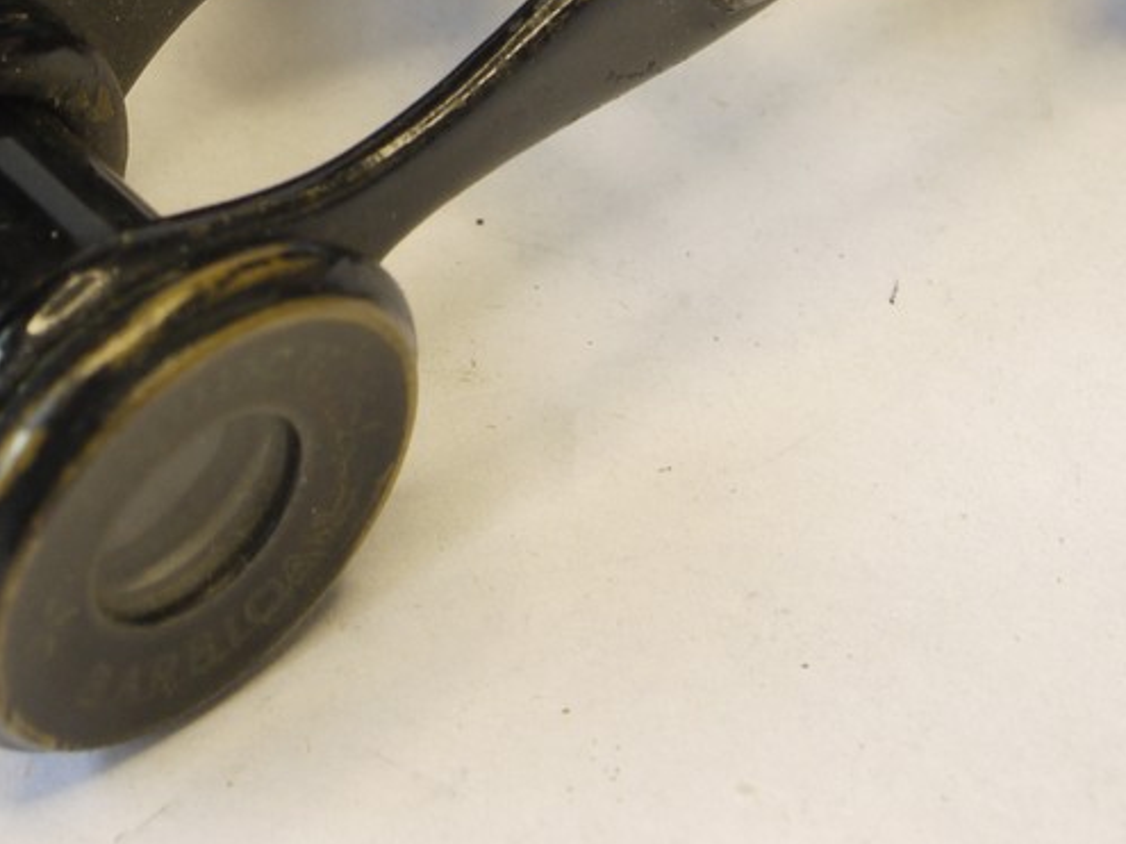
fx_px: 4098
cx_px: 307
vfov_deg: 11.5
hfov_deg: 15.6
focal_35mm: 126
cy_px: -171
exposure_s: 1/10
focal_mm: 26
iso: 400
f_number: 9
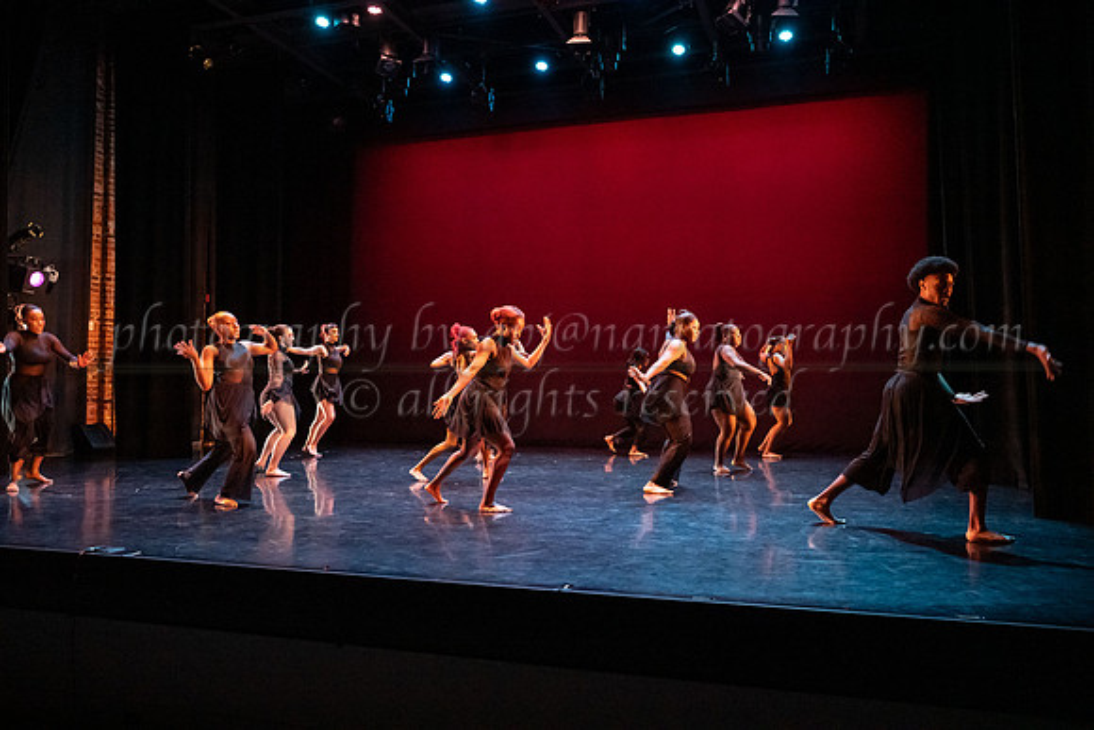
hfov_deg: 65.5
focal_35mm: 28
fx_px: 851
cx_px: 547
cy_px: 365
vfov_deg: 46.4
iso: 6400
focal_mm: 28
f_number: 3.5
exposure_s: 1/320
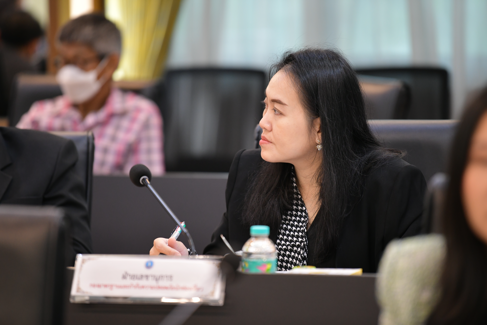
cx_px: 244
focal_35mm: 200
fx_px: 2705
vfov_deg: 6.9
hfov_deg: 10.3
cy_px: 162
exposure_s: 1/100
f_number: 2.8
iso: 1600
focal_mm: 200
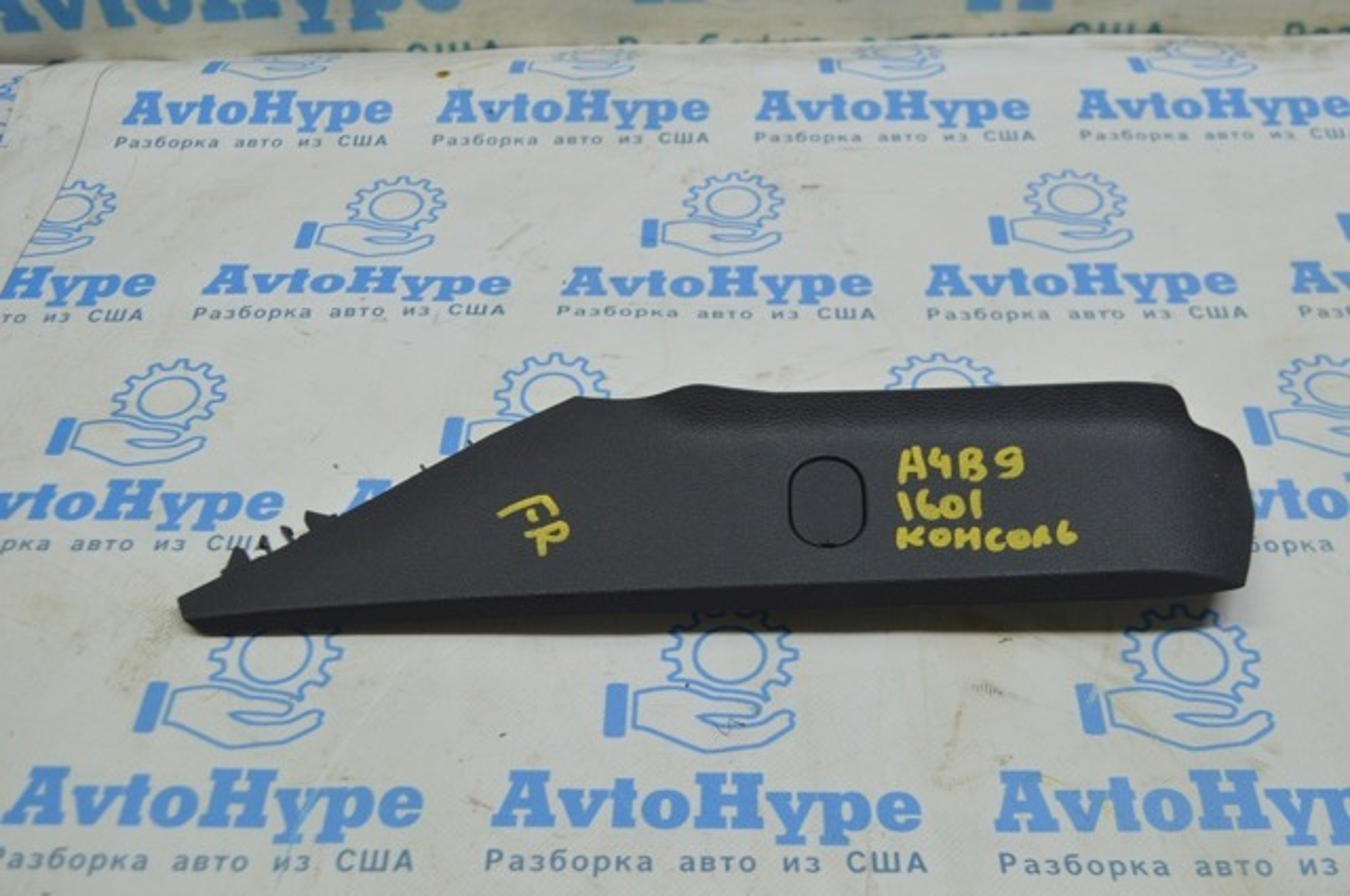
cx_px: 675
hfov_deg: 46.5
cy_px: 448
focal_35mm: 42
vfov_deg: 31.8
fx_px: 1573
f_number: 5.6
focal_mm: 28
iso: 400
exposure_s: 1/40
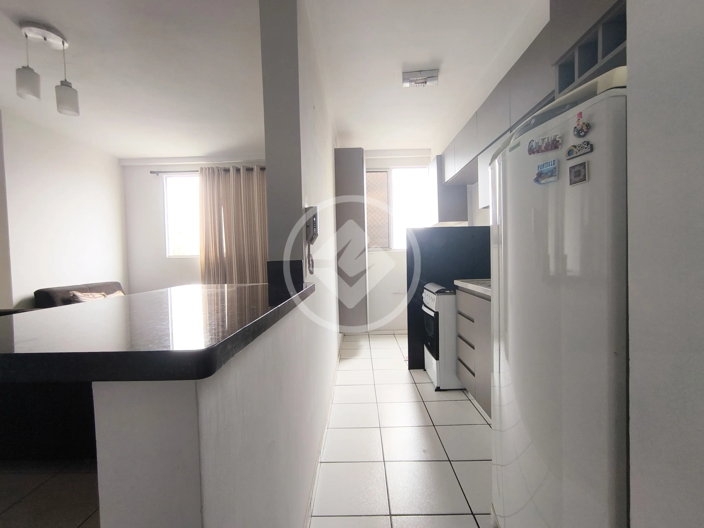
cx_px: 352
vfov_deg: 78.1
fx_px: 325
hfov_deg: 94.5
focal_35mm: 16
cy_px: 264
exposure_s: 1/50
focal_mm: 1.65
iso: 64
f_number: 2.2
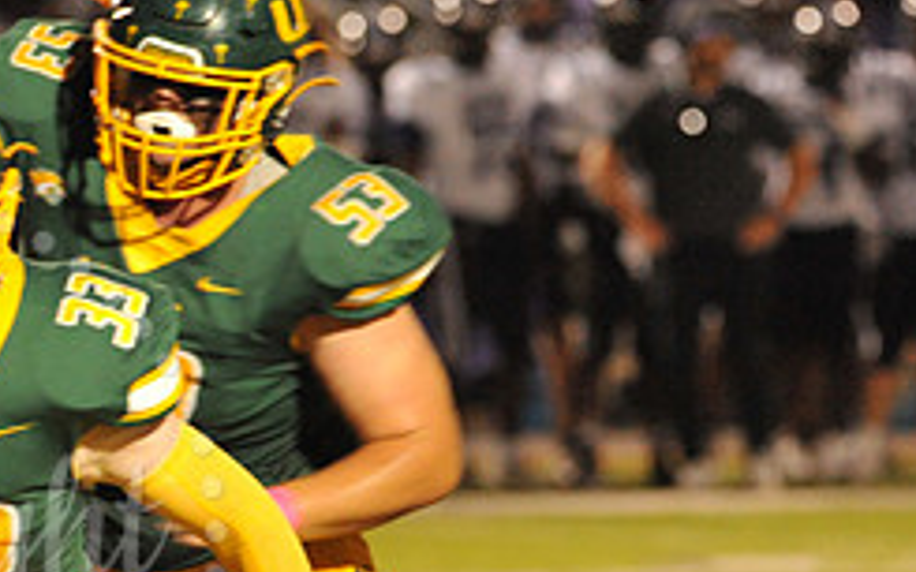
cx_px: -131
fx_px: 15624
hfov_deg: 3.4
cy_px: 538
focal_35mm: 626
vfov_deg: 2.1
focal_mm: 260
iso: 6400
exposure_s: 1/160
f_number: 6.3
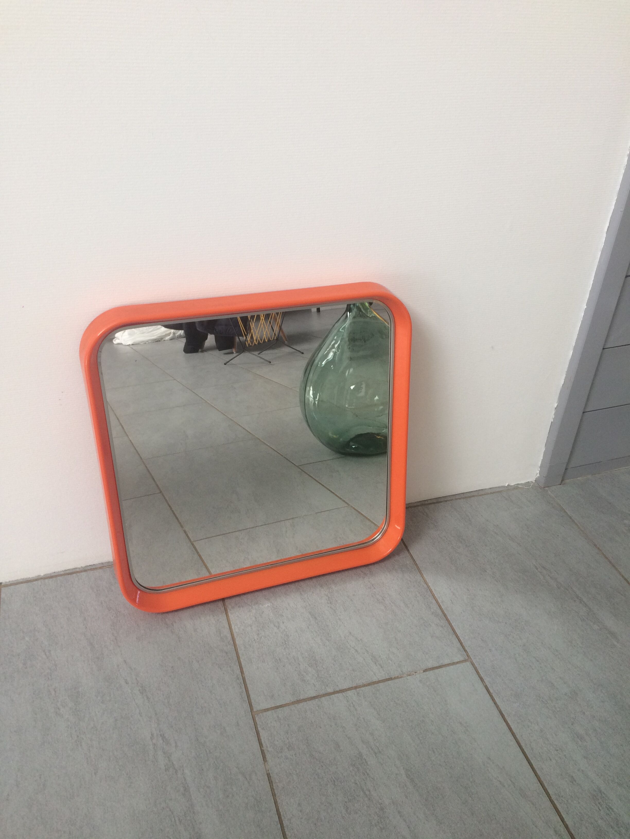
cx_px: 315
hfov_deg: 48.2
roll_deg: -2.3
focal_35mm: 29
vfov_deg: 61.7
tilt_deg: -36.1
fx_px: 704
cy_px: 420
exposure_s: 1/100
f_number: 2.2
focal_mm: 4.15
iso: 64
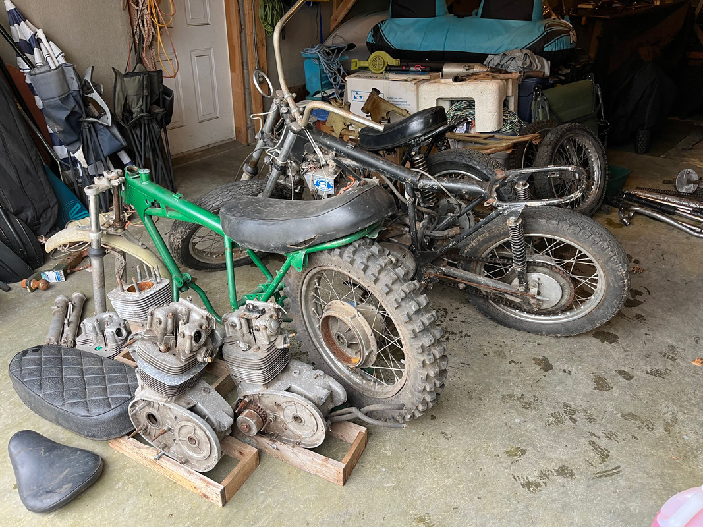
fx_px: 528
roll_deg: -2.5
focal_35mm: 26
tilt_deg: -29.7
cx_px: 352
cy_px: 264
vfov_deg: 53.1
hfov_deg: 67.3
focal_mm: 5.1
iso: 100
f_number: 1.6
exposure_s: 1/60
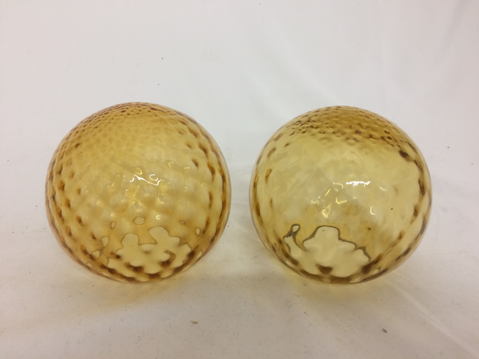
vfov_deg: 48.2
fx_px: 401
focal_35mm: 29
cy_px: 180
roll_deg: -1.1
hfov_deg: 61.7
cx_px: 240
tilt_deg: -26.2
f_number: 2.2
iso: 100
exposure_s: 1/33
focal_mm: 4.15
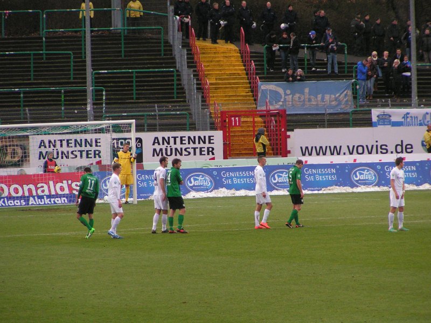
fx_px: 3698
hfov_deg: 6.7
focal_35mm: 297
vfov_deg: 5.0
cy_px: 162
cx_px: 216
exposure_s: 1/400
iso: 200
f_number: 3.5
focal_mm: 45.4
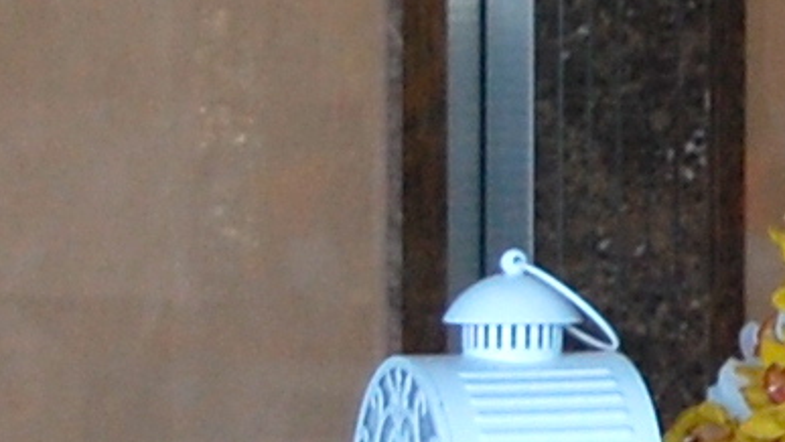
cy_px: -150
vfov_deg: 3.3
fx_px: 7621
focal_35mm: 366
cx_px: 1456
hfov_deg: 5.8
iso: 400
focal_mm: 30
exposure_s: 1/60
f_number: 4.5
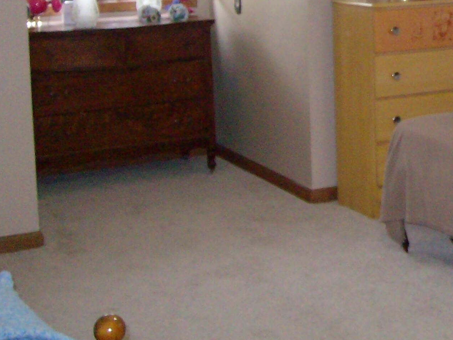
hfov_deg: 22.1
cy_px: -6
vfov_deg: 17.3
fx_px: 1086
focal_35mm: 83
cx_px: 516
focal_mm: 5.8
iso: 320
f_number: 2.8
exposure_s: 1/40
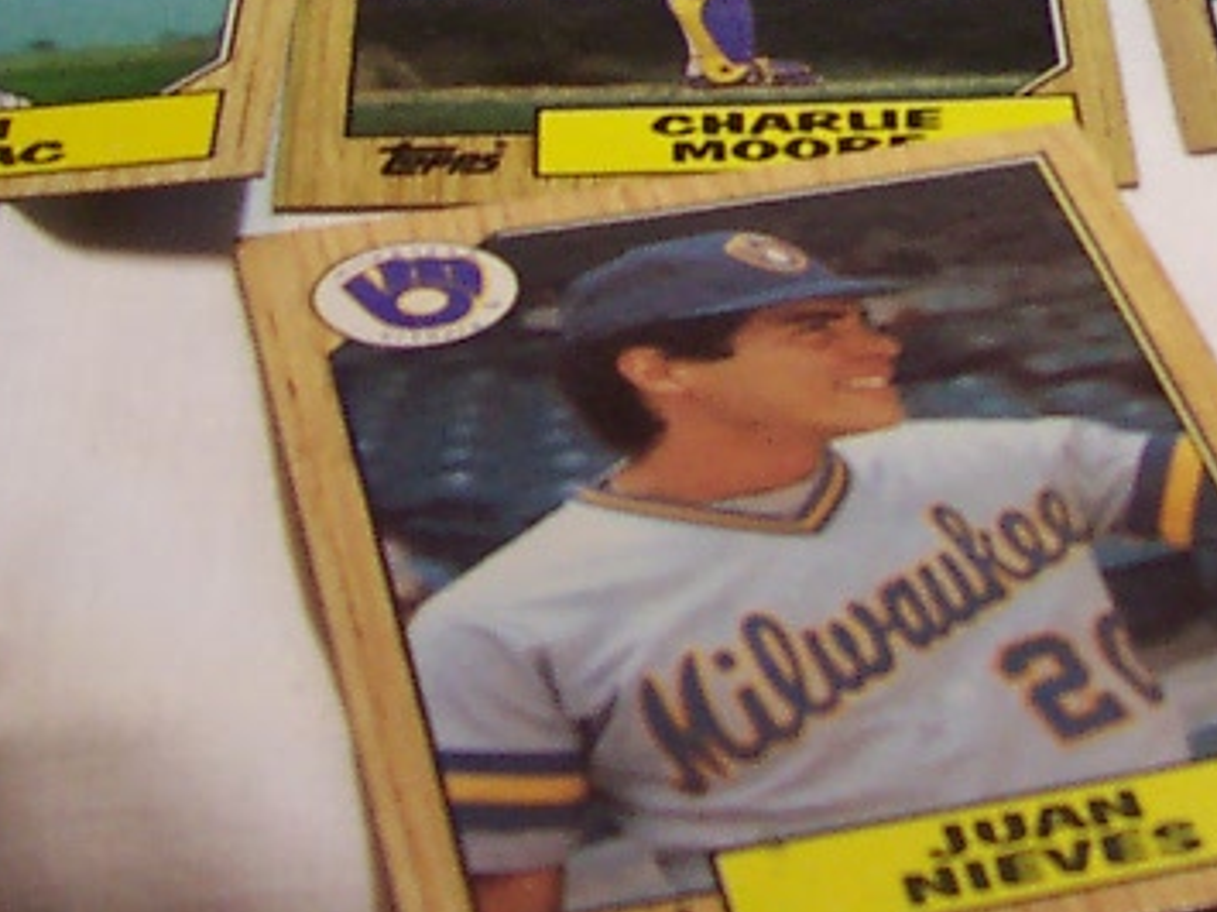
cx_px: 1738
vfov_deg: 11.5
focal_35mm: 125
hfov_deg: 14.8
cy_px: -315
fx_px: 4393
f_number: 2.8
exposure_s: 1/30
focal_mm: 5.6
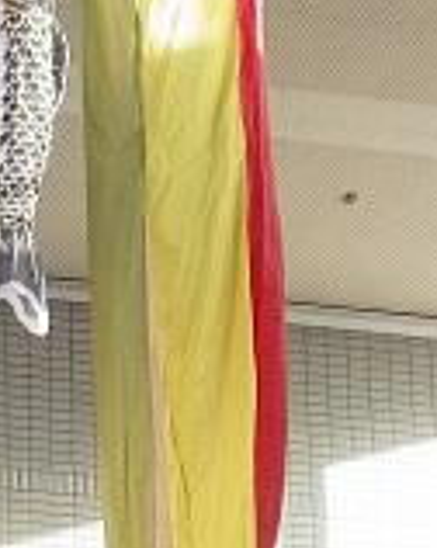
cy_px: 517
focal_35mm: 309
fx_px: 5005
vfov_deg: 6.3
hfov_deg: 5.0
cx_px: -28
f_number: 3.8
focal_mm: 9
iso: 200
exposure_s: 1/25
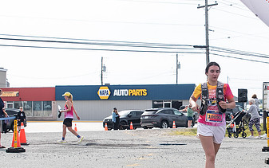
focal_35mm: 101
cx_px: 211
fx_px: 741
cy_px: 99
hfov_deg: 20.4
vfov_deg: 13.0
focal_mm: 32
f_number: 4
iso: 800
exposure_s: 1/3200
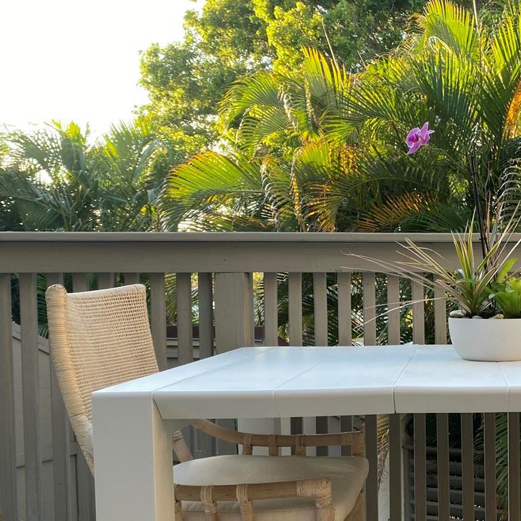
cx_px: 511
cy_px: 341
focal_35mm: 48
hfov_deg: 32.7
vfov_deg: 35.1
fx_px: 817
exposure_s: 1/121
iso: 40
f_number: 1.8
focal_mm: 4.25
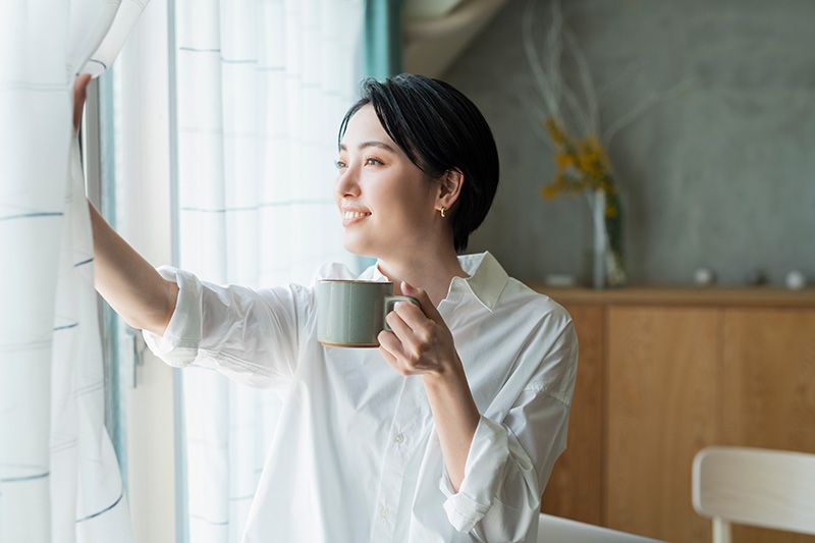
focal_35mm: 50
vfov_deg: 27.0
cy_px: 272
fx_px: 1132
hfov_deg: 39.6
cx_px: 408
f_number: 2.8
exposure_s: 1/320
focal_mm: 50
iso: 200
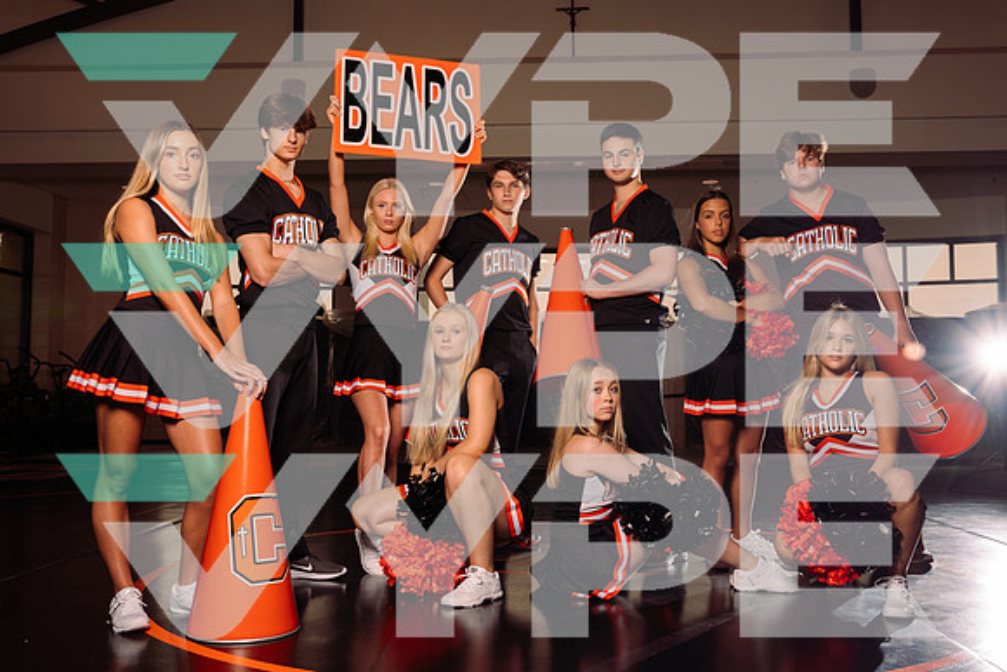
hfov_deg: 54.4
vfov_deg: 37.9
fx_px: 979
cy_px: 336
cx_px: 504
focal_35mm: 35
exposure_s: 1/200
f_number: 7.1
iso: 100
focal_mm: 35
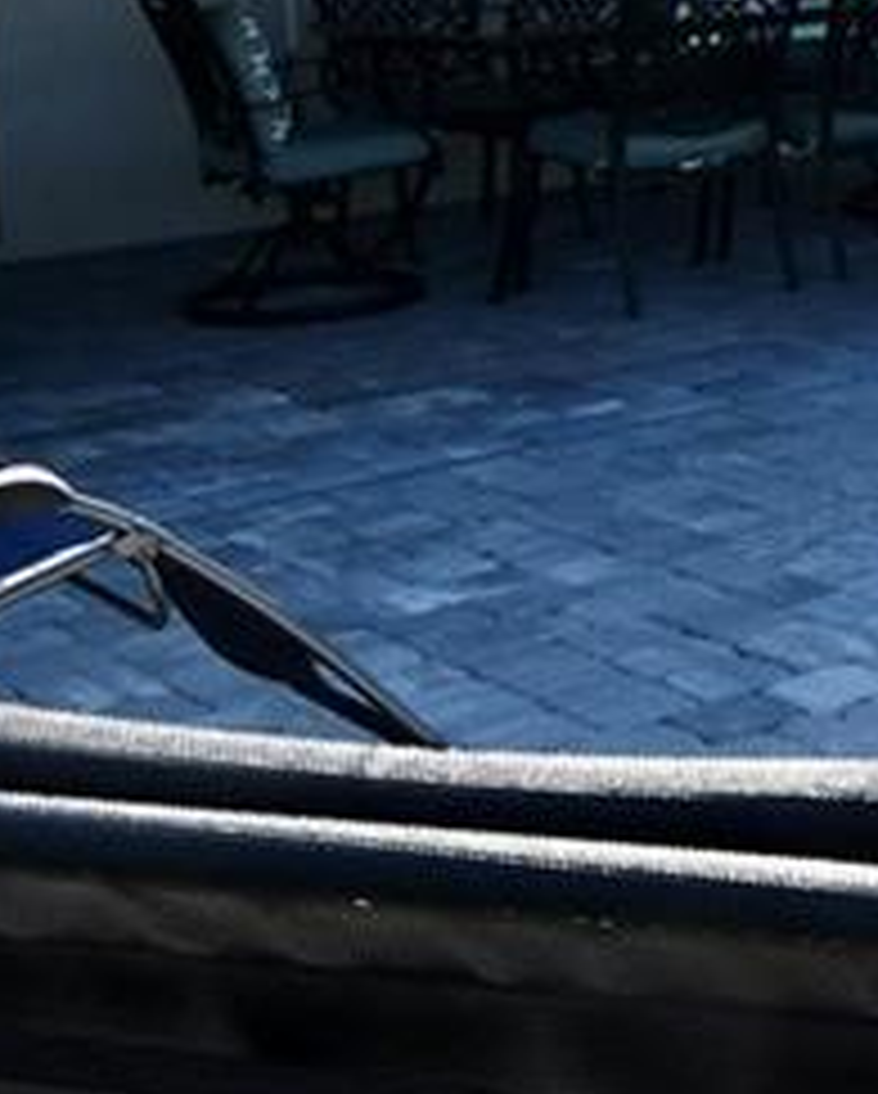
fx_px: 2561
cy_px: -27
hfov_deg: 16.2
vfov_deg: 23.0
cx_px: 1603
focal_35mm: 79
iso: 200
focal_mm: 10
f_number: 6.3
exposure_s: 1/250
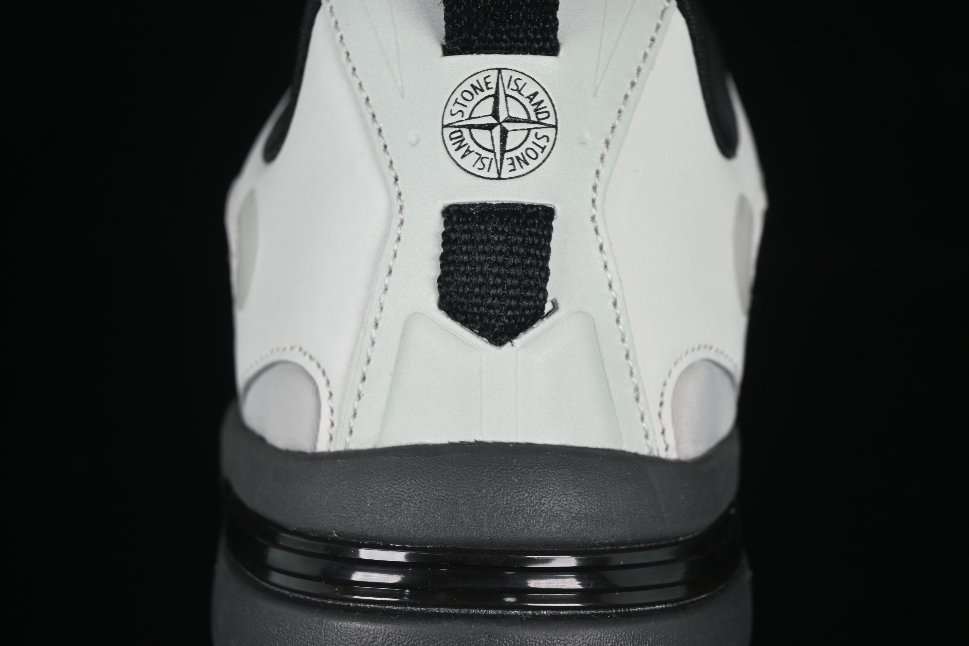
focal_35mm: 75
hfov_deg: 27.0
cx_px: 484
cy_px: 323
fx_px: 2019
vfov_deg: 18.2
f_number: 7.1
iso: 160
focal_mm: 50
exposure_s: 1/60
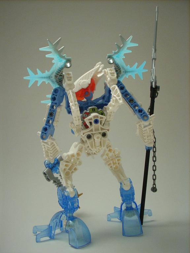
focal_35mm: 37
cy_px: 126
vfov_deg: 50.1
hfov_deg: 38.7
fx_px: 271
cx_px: 95
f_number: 2.8
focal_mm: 6.2
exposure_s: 1/5.2
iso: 200
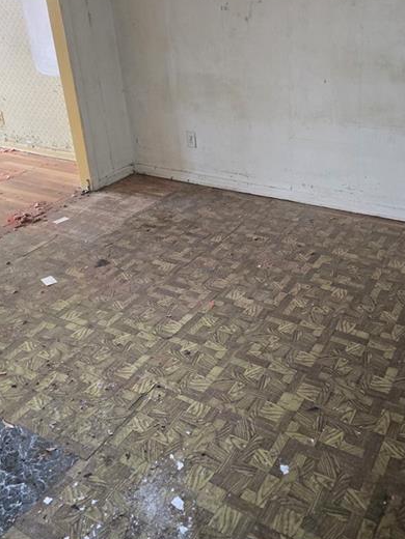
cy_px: 201
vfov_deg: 53.3
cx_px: 264
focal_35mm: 34
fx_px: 530
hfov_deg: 41.4
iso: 800
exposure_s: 1/120
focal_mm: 6.3
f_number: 1.7
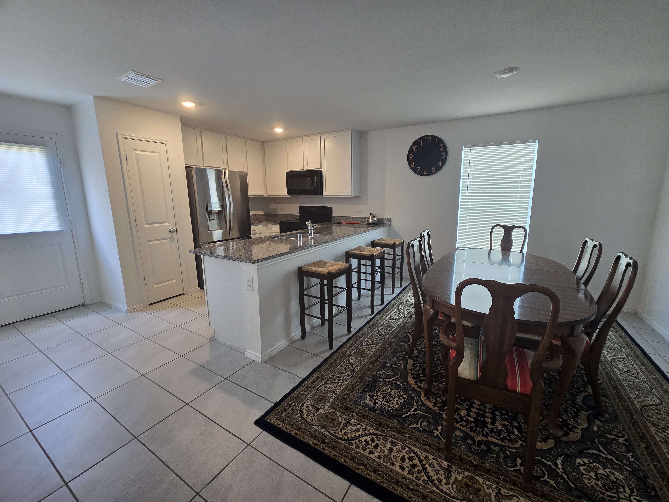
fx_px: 251
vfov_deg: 89.9
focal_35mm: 13
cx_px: 334
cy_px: 251
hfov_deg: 106.2
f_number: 2.2
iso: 160
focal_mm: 2.2
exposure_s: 1/60
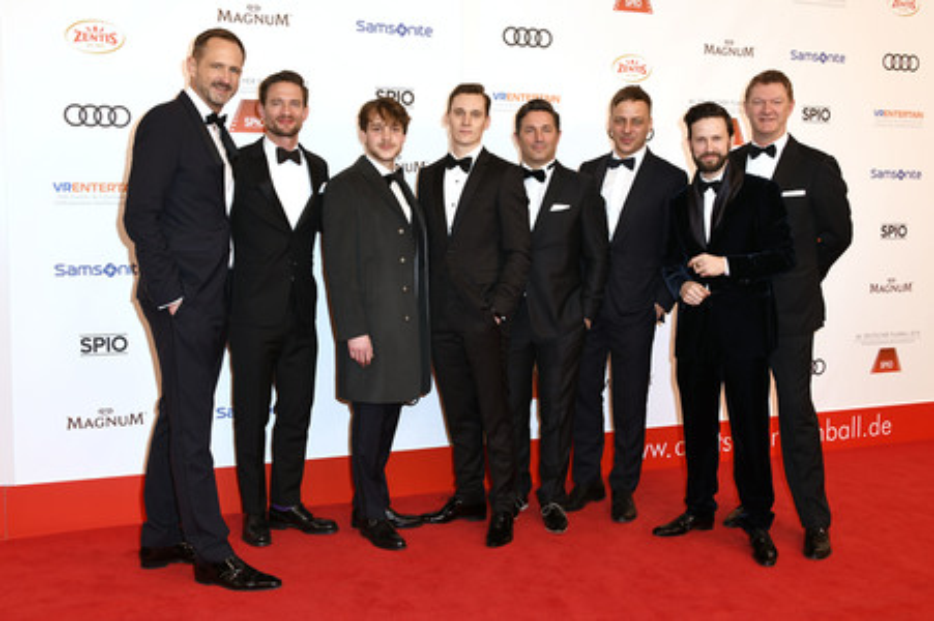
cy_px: 310
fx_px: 907
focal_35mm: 35
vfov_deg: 37.8
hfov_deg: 54.5
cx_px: 467
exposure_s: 1/160
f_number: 6.3
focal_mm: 35
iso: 250
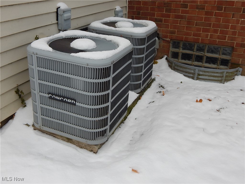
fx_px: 241
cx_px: 122
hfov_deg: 54.0
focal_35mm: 34
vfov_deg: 41.8
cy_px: 92
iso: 125
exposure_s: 1/500
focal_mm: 6.1
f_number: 3.3
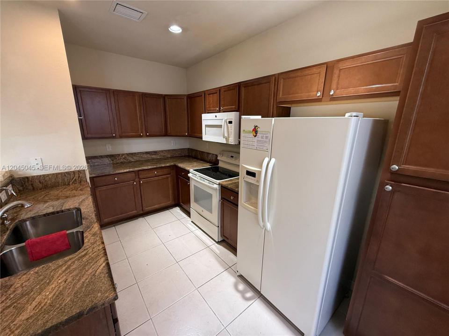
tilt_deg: -13.7
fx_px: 182
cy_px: 168
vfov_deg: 85.7
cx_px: 224
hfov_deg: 102.1
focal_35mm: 14
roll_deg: -0.9
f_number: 2.2
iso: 250
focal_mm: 2.22
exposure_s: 1/120
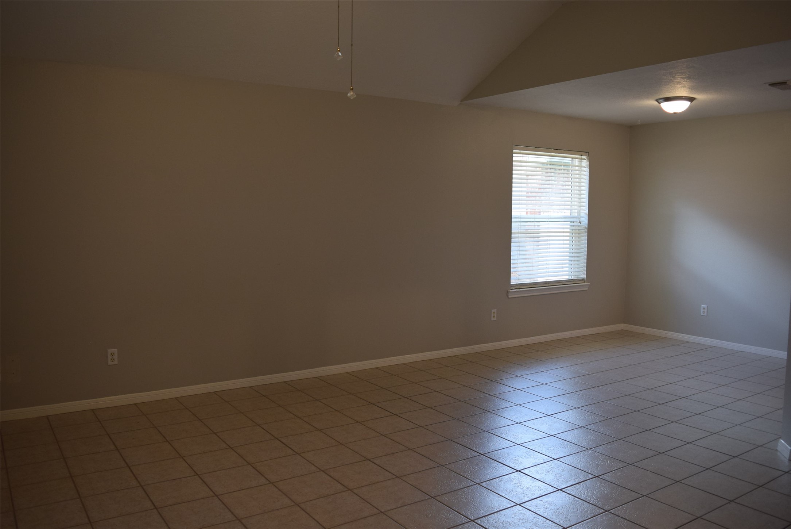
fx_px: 660
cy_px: 264
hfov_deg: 61.9
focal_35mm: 30
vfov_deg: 43.7
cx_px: 396
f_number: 4.5
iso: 400
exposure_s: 1/80
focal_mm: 20
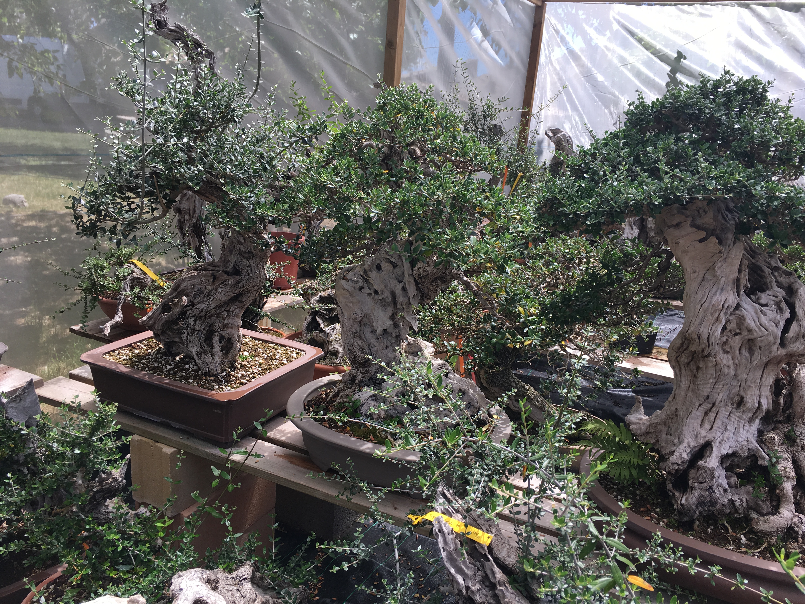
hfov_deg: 61.7
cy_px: 302
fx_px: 674
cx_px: 402
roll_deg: -1.4
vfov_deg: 48.2
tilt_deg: -15.7
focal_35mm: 29
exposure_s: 1/541
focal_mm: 4.15
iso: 25
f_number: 2.2
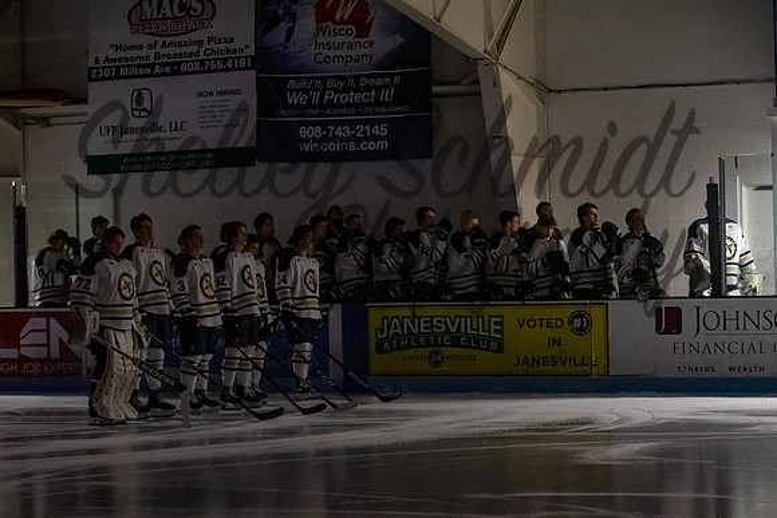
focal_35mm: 112
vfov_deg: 12.2
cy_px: 241
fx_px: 2428
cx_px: 382
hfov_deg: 18.2
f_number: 2.8
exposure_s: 1/80
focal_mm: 70
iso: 5000
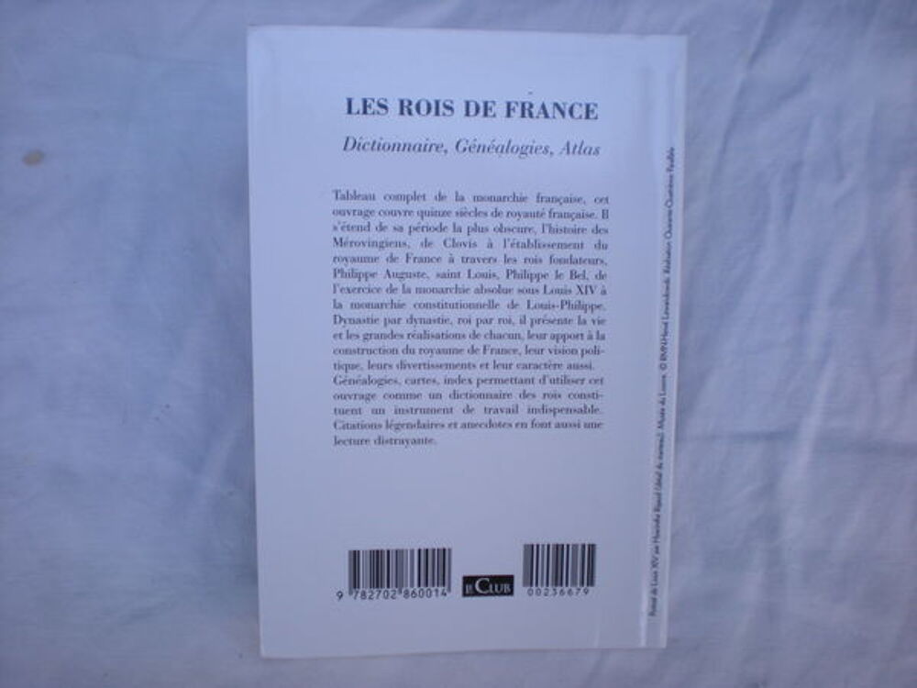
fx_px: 1007
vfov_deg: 37.7
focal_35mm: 38
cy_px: 344
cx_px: 458
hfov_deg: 49.0
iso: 130
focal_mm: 6.3
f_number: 3.1
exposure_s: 1/59.3
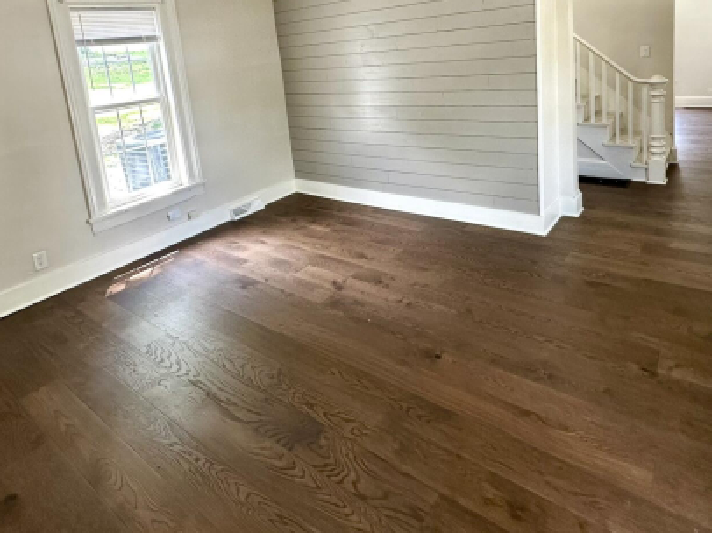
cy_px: 123
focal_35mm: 23
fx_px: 473
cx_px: 380
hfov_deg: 73.9
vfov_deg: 55.5
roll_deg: +4.5
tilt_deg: -8.1
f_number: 2.2
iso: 200
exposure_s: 1/120
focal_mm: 2.22
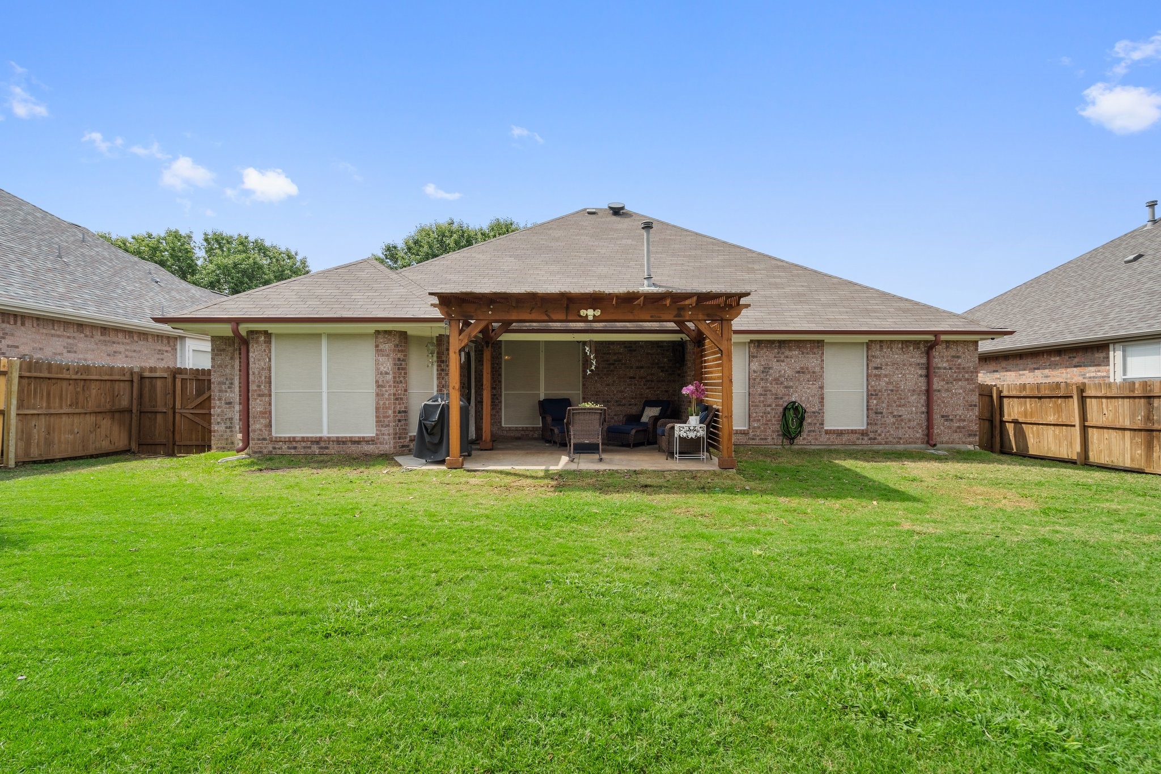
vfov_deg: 73.7
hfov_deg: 96.7
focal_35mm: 16
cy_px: 387
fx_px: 516
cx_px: 580
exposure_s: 1/125
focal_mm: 16
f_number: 8
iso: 640
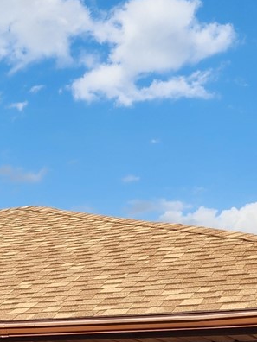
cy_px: 378
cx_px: -170
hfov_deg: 14.4
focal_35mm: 93
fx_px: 921
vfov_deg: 20.1
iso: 20
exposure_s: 1/1170
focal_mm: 5.4
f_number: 1.8
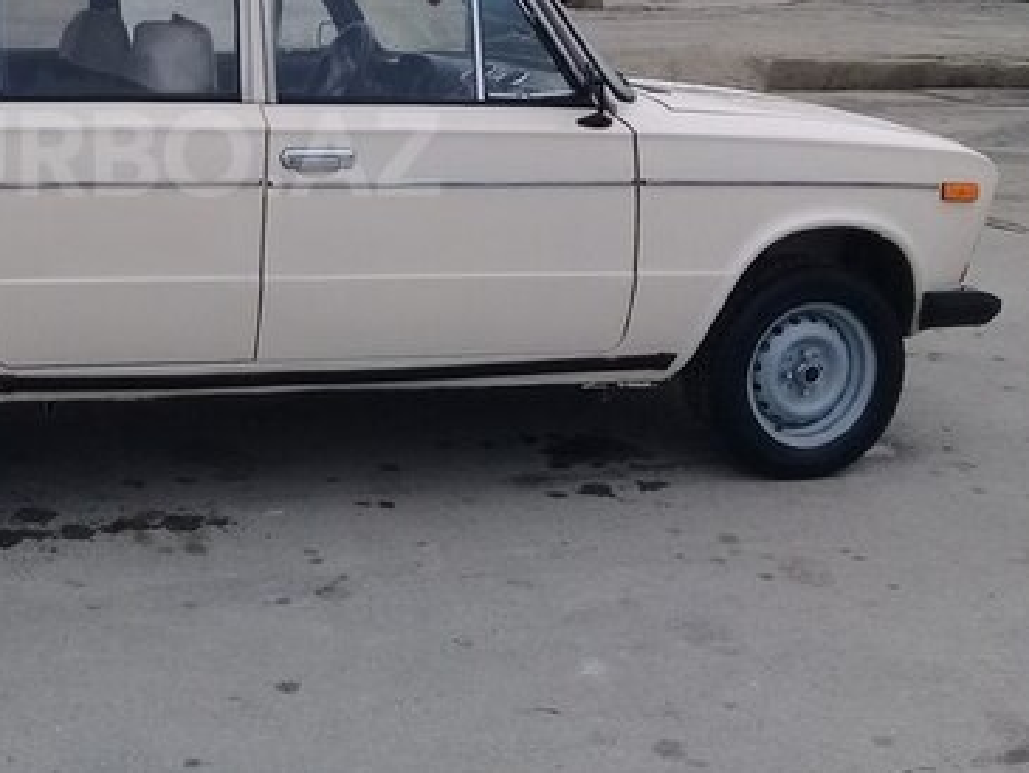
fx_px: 1665
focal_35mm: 56
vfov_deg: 25.7
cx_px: 152
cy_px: 154
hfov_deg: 33.0
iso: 50
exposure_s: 1/344
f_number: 2.2
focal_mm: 3.3
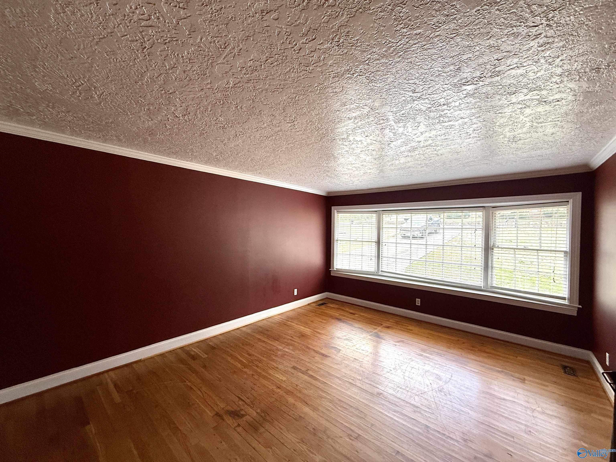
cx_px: 308
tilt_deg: +2.4
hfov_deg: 102.1
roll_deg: -1.6
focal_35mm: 14
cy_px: 231
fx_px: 249
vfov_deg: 85.7
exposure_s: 1/99
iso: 250
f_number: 2.2
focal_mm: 2.22
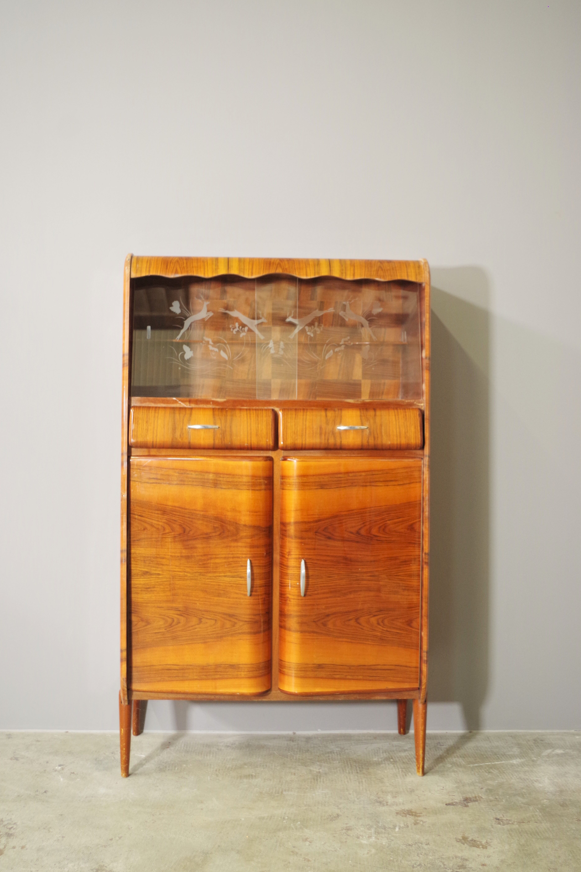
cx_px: 283
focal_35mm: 35
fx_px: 847
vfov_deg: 54.4
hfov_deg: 37.8
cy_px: 438
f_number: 4
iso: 800
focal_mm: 23.13
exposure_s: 1/13
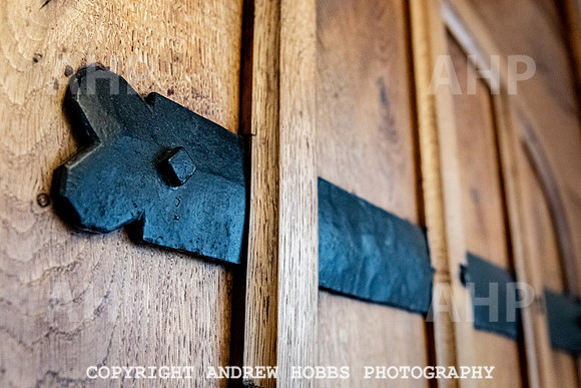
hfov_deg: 51.6
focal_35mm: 37
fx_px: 601
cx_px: 283
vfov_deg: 35.8
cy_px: 190
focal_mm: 24
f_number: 4.5
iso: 2800
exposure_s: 1/125
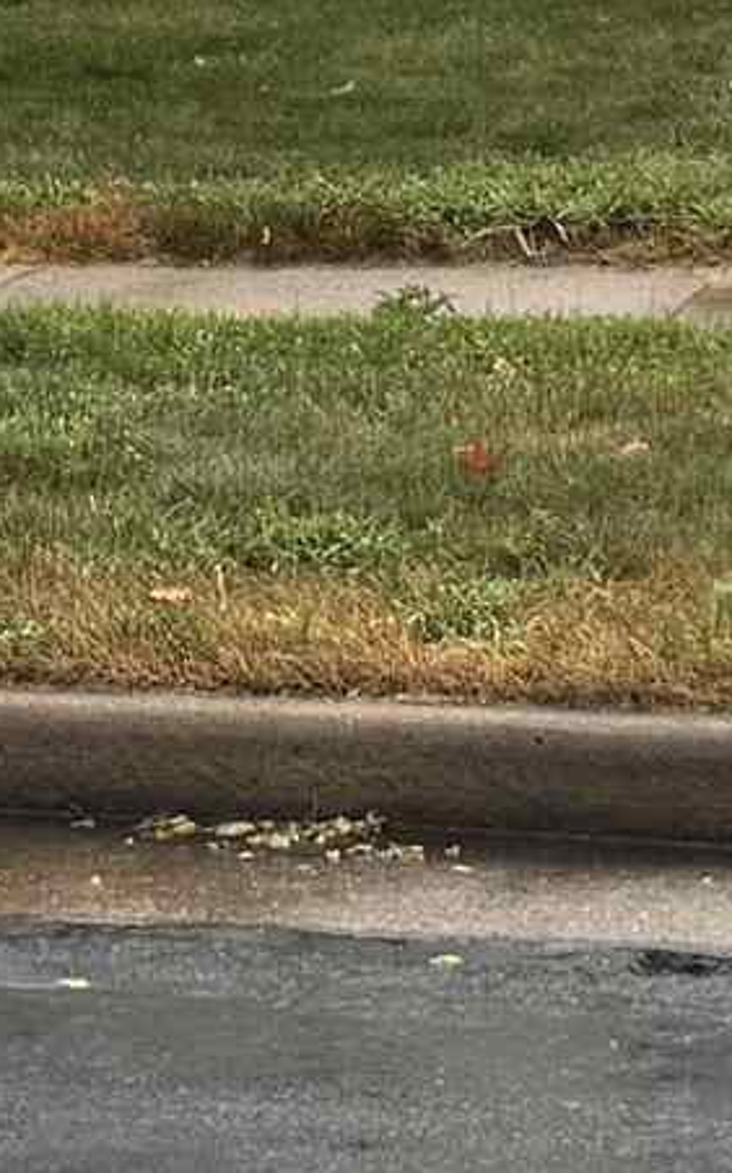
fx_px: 5529
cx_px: 112
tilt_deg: +4.3
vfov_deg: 11.3
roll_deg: +0.2
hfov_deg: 7.6
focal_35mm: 173
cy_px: -916
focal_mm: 6.76
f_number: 1.78
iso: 80
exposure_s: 1/477
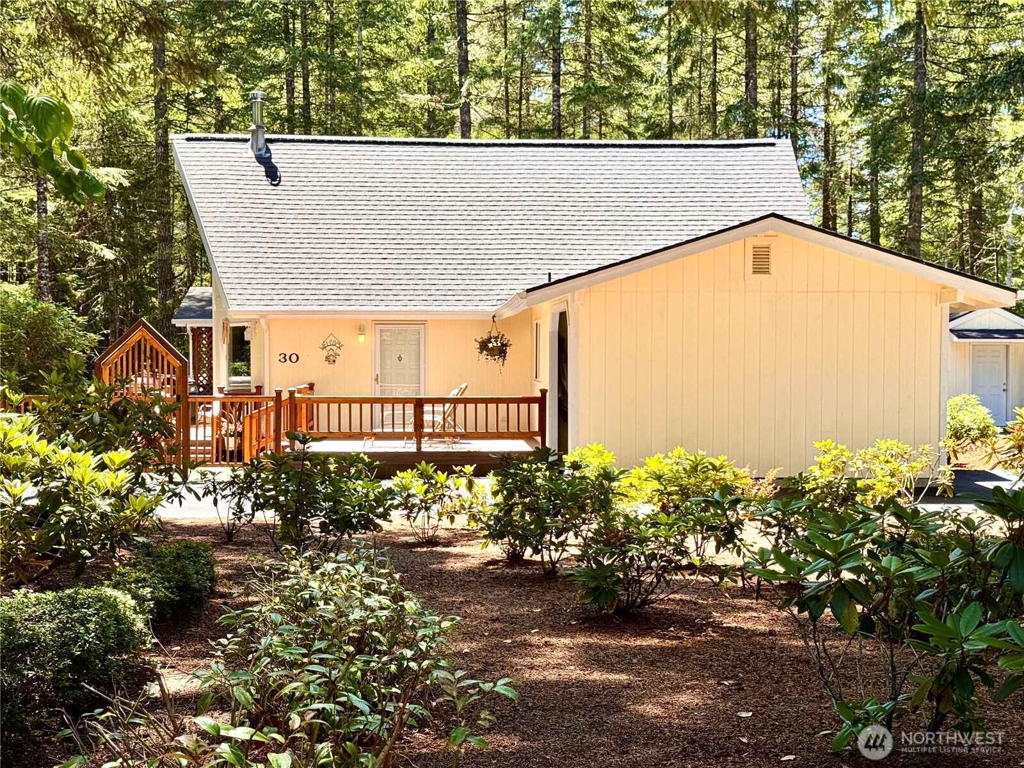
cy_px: 384
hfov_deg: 39.7
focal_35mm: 48
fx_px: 1420
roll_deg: -0.7
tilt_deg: -1.8
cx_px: 512
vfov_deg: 30.3
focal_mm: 6.76
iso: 64
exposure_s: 1/765
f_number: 1.78
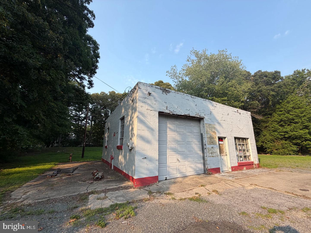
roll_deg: +0.6
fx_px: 126
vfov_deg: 85.7
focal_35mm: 14
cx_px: 156
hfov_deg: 102.1
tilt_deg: +13.8
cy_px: 116
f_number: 2.2
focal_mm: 2.22
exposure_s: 1/709
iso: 40
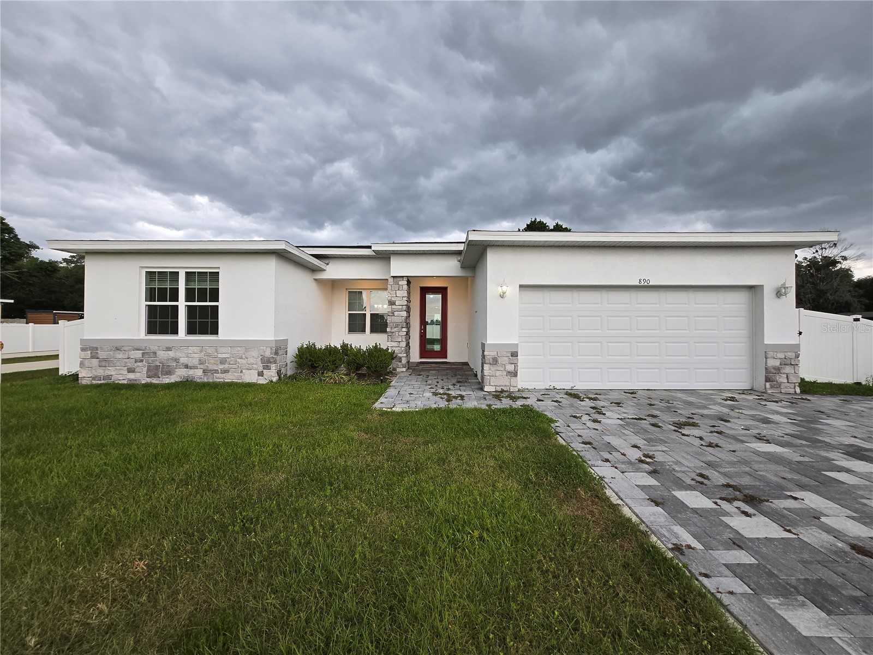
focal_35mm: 13
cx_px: 436
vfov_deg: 89.9
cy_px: 328
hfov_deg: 106.2
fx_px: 328
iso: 32
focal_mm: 1.7
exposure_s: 1/60
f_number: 2.2
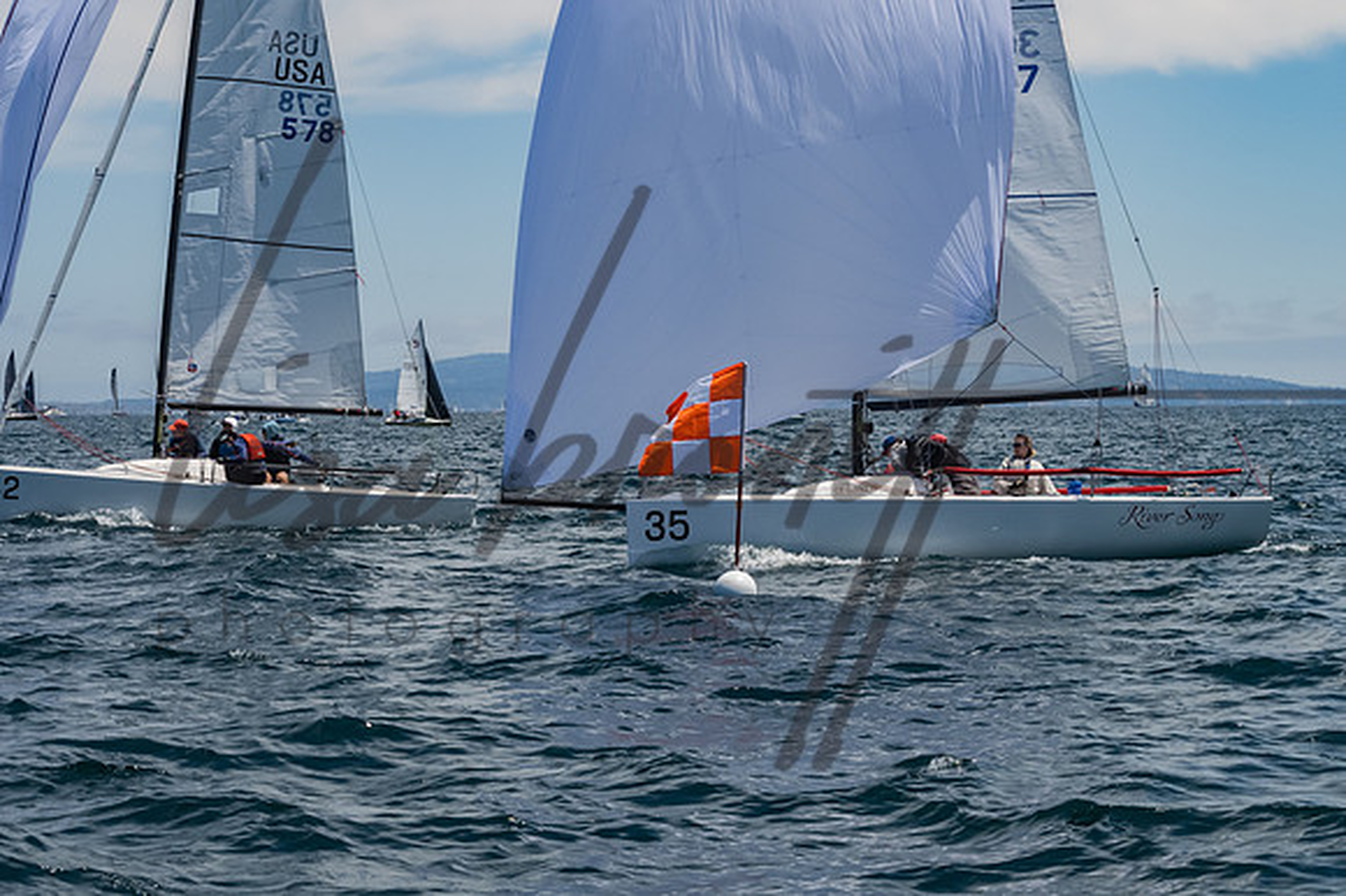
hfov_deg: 19.5
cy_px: 448
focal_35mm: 105
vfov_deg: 13.0
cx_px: 673
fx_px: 3923
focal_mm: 70
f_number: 14
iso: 640
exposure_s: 1/1600
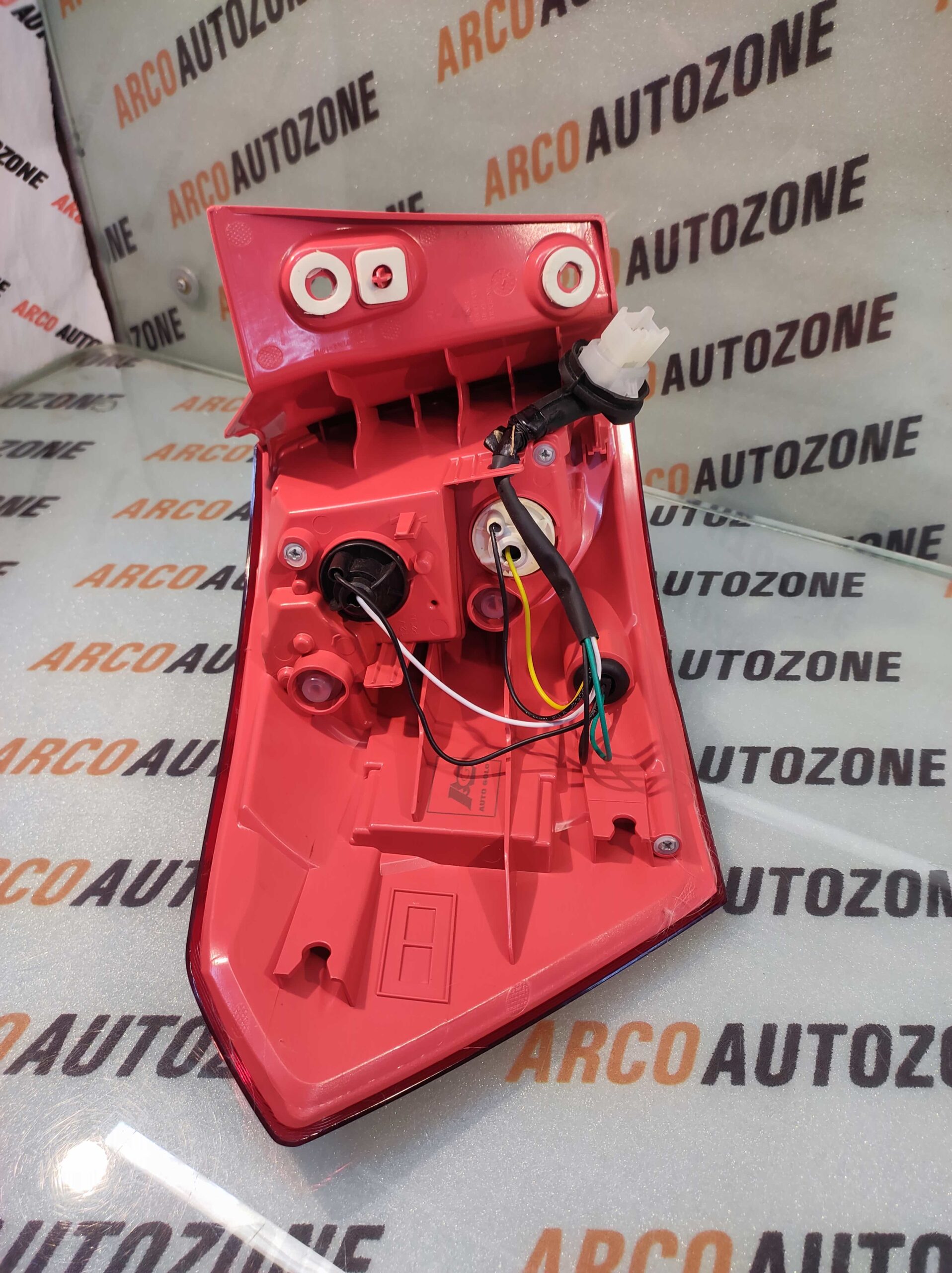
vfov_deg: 91.1
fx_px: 624
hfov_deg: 74.7
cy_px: 636
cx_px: 476
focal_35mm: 17
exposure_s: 1/33
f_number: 1.79
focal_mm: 4.74
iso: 112
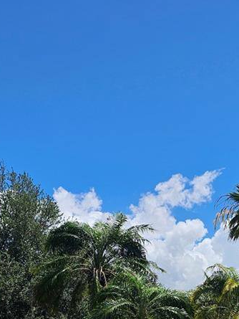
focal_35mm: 62
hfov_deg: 21.9
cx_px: 289
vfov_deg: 28.1
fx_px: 570
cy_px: 359
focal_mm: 6.3
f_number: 1.7
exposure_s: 1/1250
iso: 10
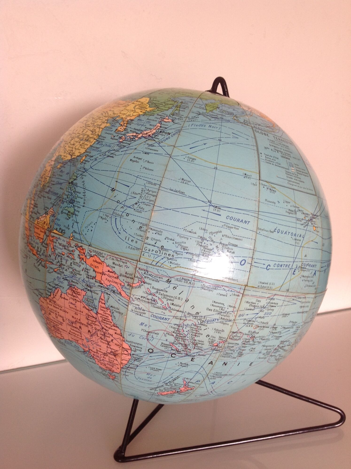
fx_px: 474
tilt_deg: -17.1
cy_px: 234
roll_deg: +2.7
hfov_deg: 40.6
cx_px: 176
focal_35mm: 35
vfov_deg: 52.7
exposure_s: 1/30
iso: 50
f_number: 2.4
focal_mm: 4.28
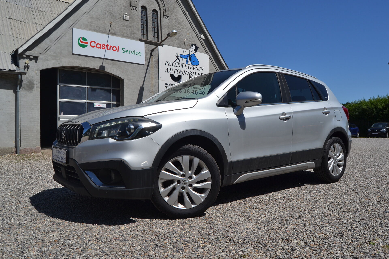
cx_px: 194
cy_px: 130
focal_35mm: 27
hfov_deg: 67.4
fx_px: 292
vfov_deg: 47.9
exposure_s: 1/400
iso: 100
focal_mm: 18
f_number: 10
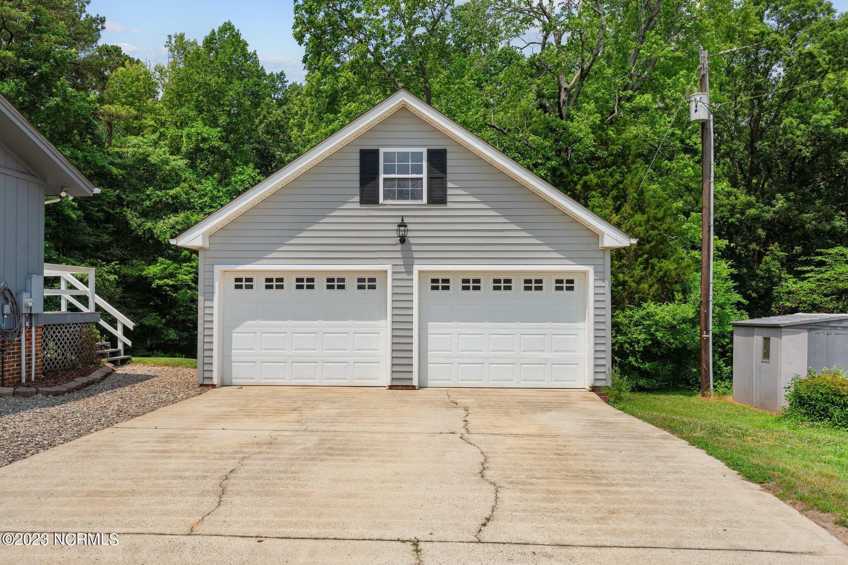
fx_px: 671
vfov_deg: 45.7
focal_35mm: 28
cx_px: 424
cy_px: 282
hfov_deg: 64.6
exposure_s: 1/800
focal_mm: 28.5
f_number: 5.6
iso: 125
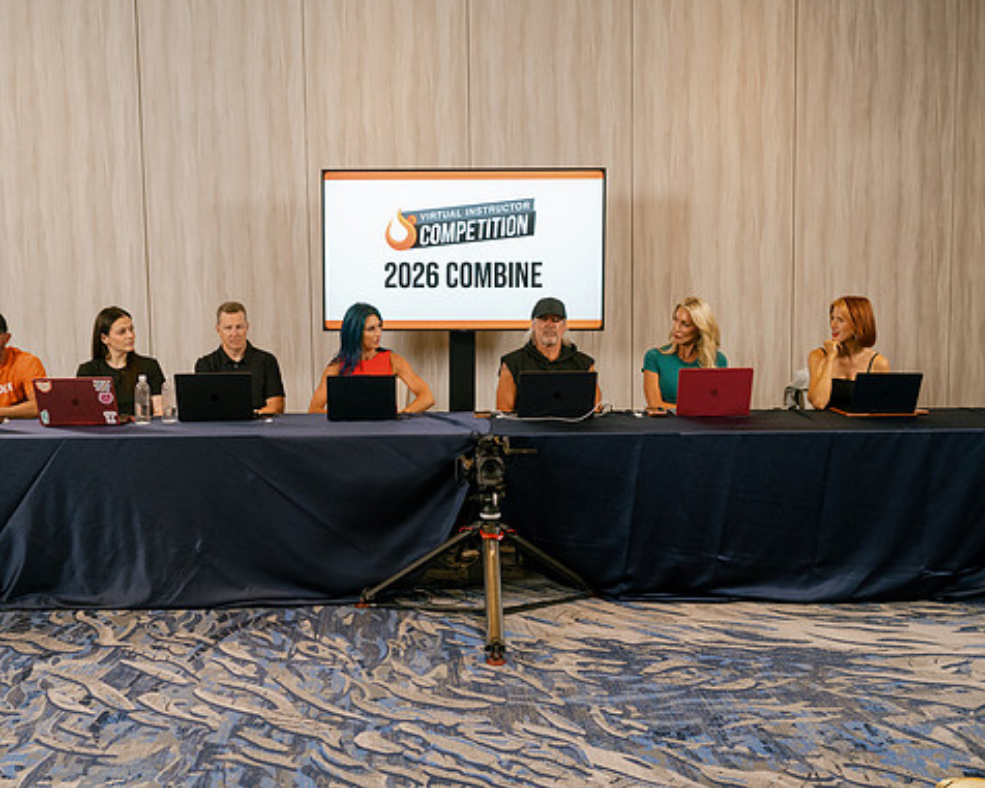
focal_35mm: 40
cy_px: 390
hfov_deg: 45.6
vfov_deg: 37.3
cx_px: 408
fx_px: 1166
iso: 1600
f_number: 4
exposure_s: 1/250
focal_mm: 35
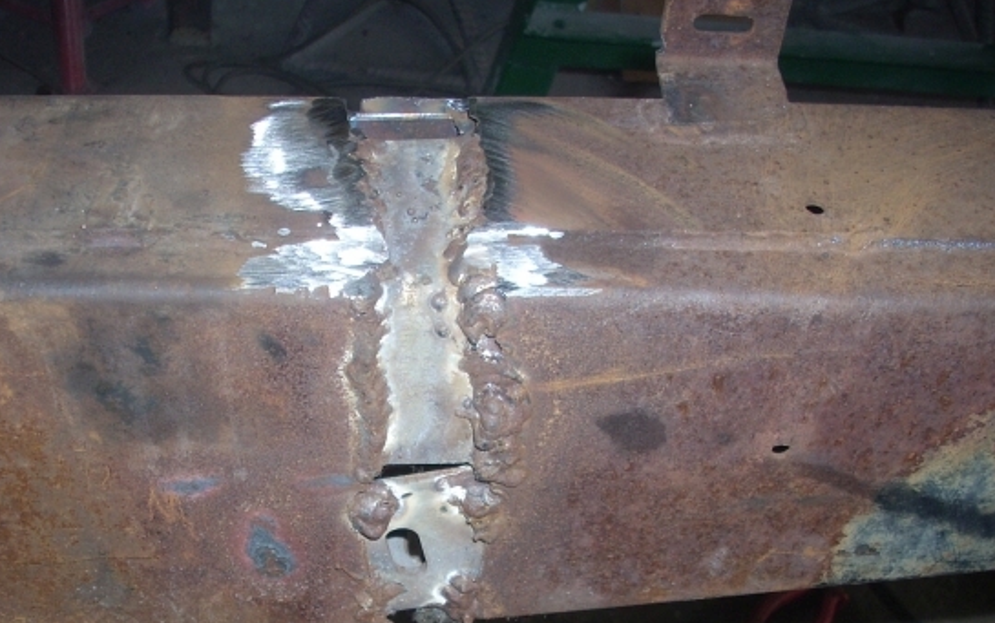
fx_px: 1465
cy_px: 461
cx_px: 380
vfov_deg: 23.8
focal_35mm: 54
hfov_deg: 37.3
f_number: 2.8
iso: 64
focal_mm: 6.2
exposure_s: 1/60
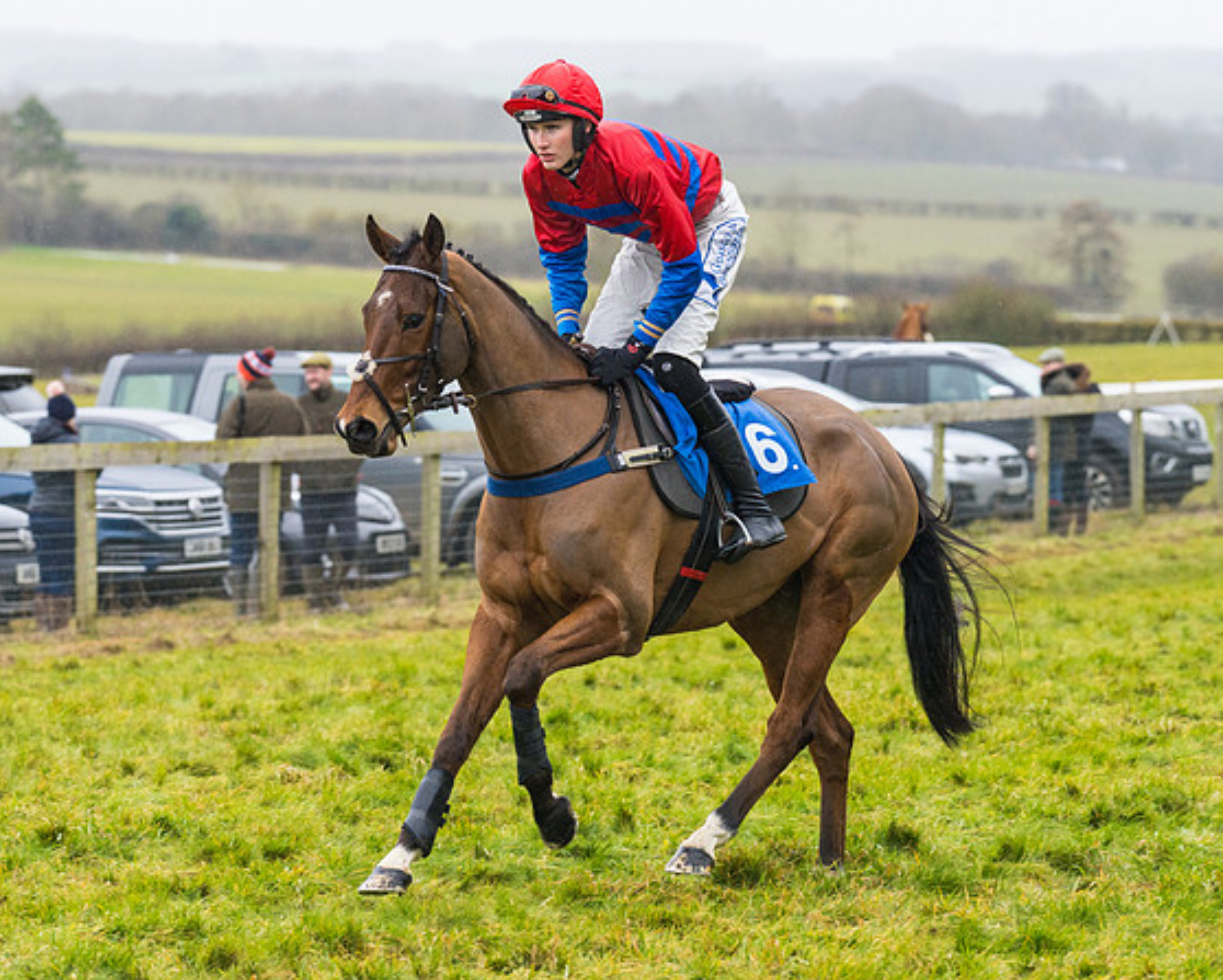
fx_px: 7352
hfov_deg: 9.5
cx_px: 526
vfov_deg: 7.6
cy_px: 460
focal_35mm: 203
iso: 800
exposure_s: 1/800
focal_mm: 135
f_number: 4
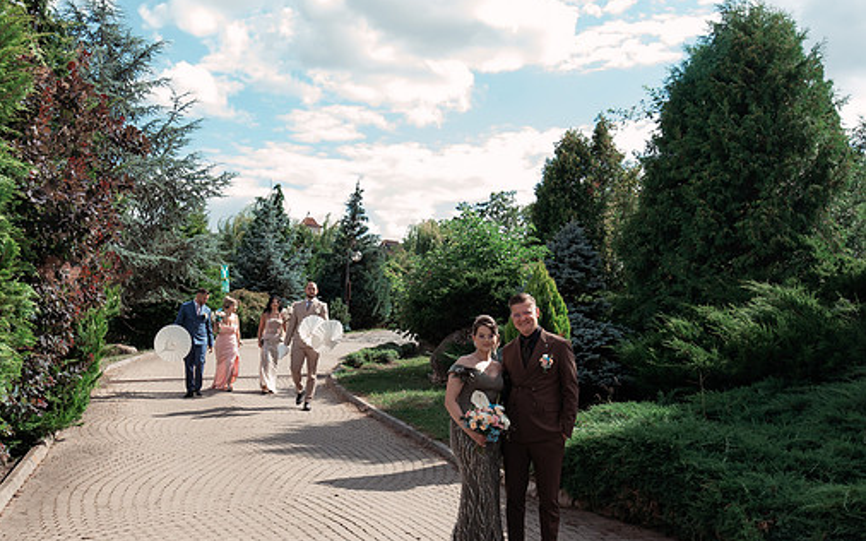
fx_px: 944
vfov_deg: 31.8
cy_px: 354
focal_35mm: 40
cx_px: 352
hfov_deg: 49.0
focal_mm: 30
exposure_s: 1/400
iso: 400
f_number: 7.1
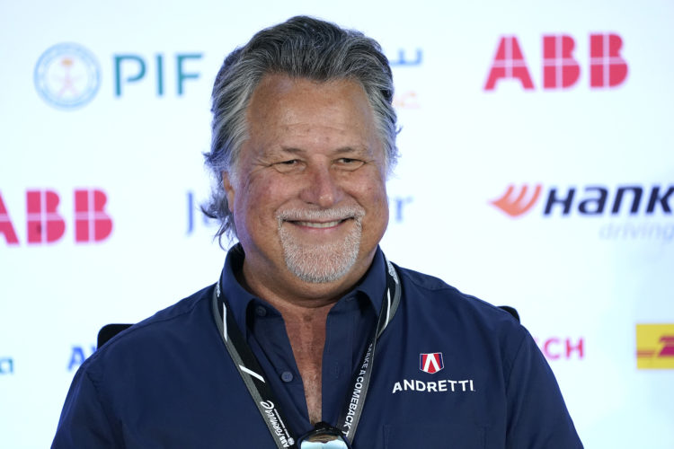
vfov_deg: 3.4
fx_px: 7488
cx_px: 337
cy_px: 224
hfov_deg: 5.2
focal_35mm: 400
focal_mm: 400
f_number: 5.6
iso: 3200
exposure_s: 1/320
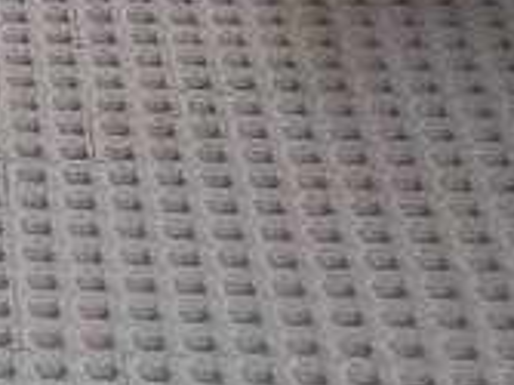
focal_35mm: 183
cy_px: 260
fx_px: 2715
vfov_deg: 8.1
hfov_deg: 10.0
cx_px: -505
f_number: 3.6
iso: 100
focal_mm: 6
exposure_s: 1/25
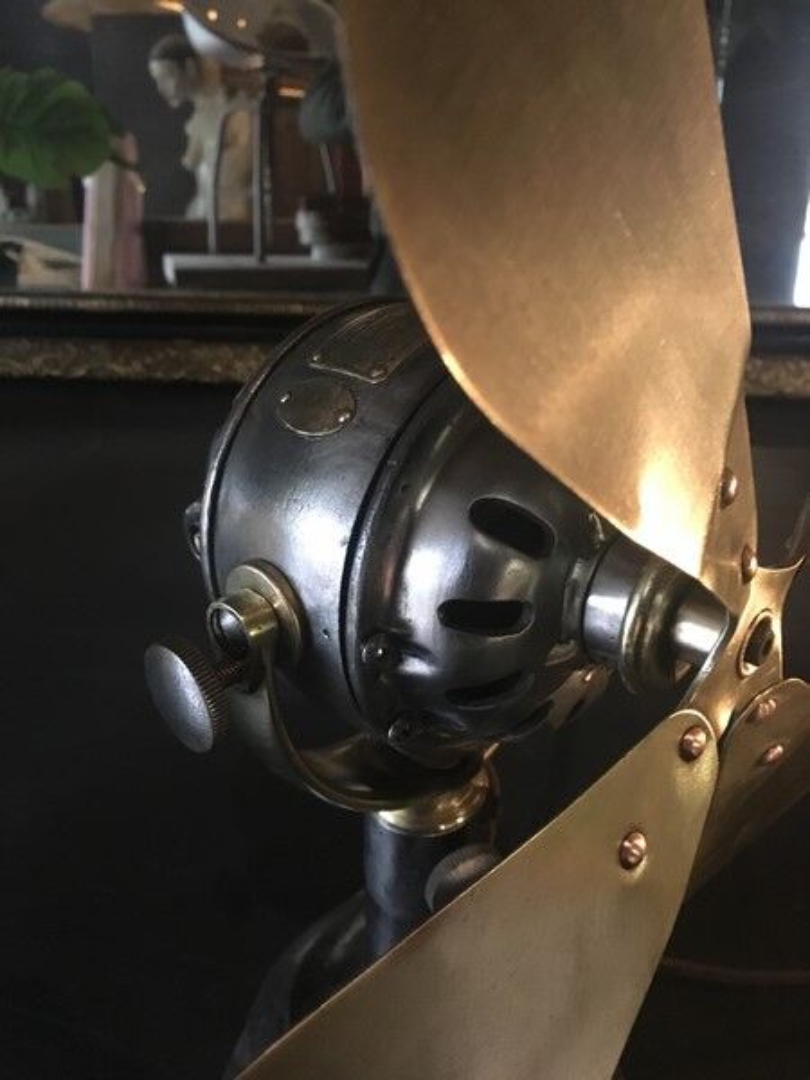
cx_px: 405
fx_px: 905
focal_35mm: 29
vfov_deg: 61.7
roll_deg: +1.9
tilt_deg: -32.1
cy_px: 540
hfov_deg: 48.2
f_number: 2.2
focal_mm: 4.15
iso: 320
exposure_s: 1/17
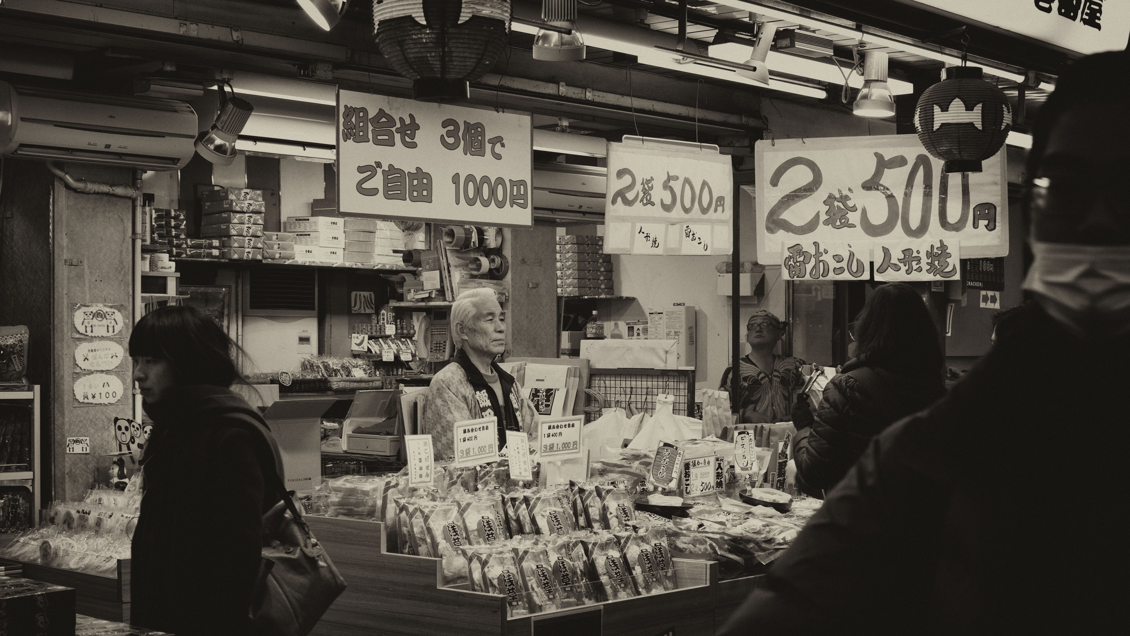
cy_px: 376
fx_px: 1664
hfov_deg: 37.5
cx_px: 569
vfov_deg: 21.6
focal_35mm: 56
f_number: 4.5
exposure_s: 1/80
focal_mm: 35
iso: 250
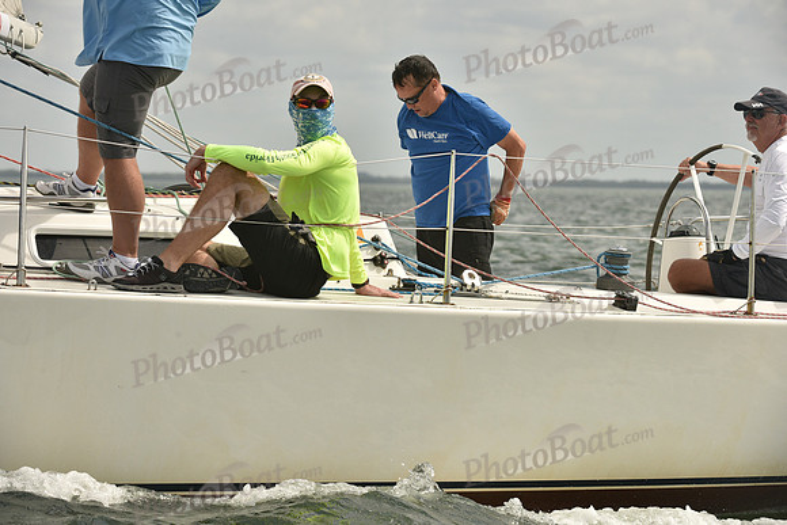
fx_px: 4373
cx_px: 394
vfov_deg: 6.9
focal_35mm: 200
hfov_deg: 10.3
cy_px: 262
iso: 400
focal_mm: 200
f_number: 9
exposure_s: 1/1250
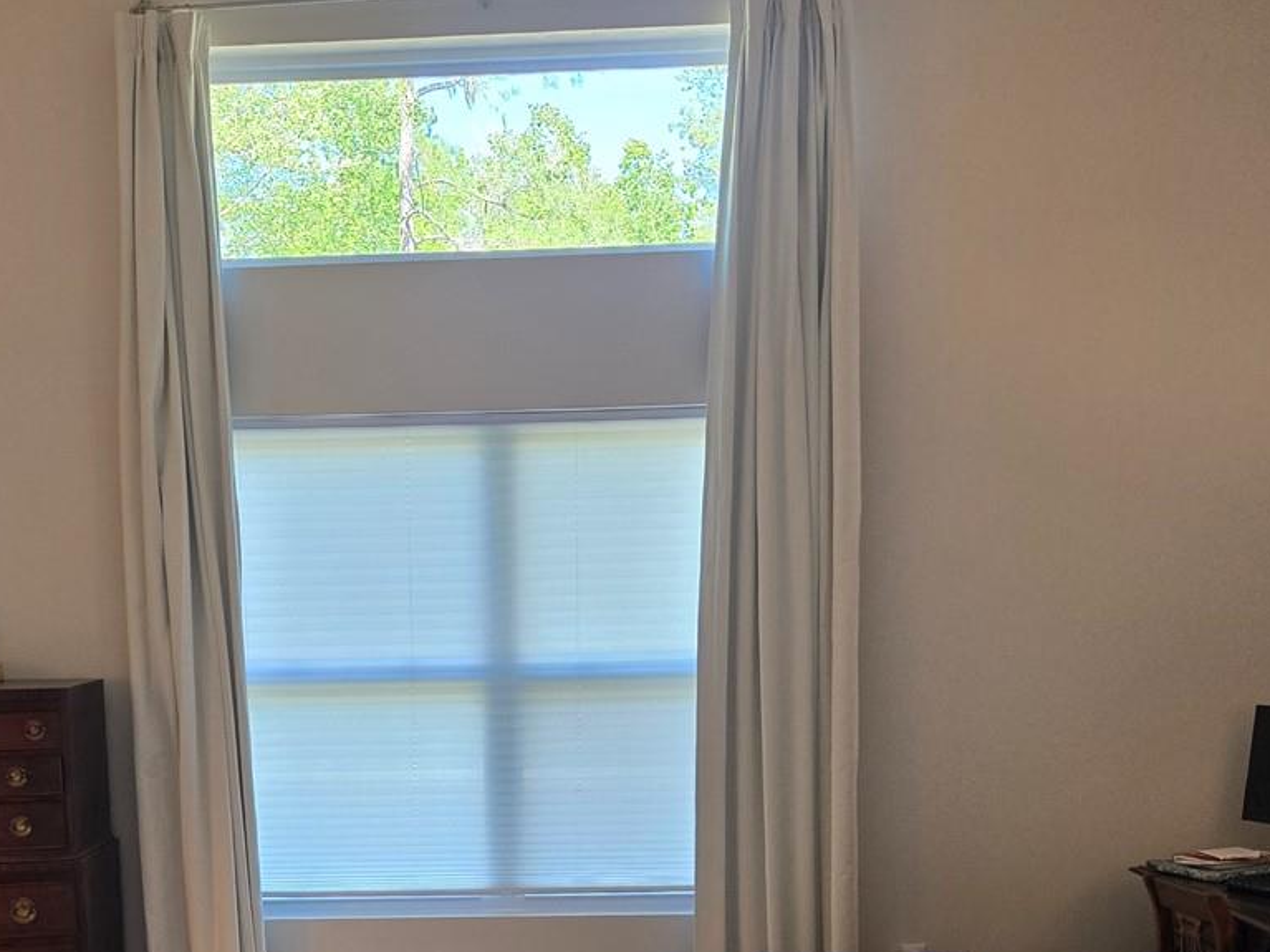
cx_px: 432
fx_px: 1761
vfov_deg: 28.7
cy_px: 911
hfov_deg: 39.2
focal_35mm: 48
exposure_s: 1/120
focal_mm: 5.4
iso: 160
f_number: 1.8
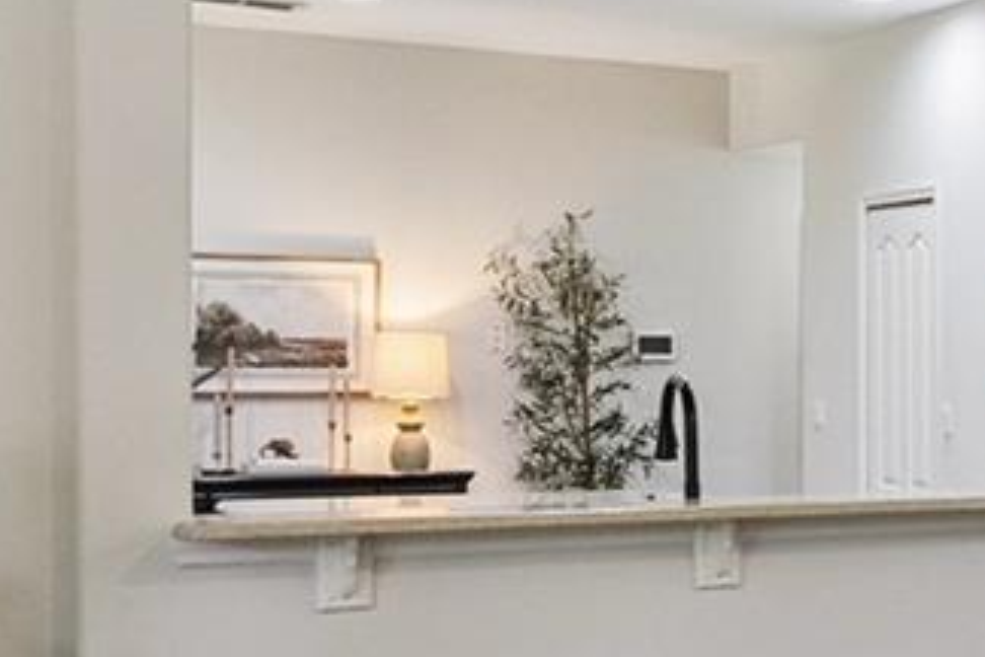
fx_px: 2161
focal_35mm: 79
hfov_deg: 19.4
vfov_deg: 17.3
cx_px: 1763
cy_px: 389
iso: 3200
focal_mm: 16
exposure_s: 1/60
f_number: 9
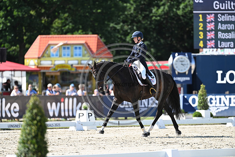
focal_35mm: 400
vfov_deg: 3.4
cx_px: 118
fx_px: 2612
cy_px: 78
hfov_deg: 5.2
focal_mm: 400
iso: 720
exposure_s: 1/1600
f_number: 5
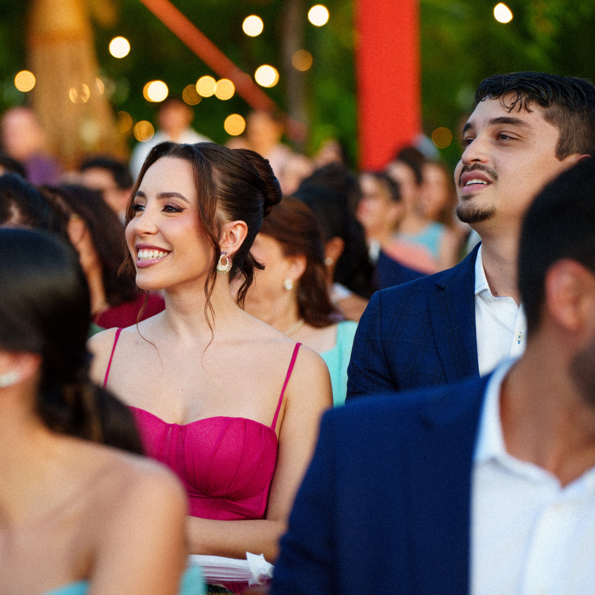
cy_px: 297
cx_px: 171
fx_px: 2314
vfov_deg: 14.7
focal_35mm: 119
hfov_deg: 14.6
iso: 250
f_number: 2.8
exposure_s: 1/250
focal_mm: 93
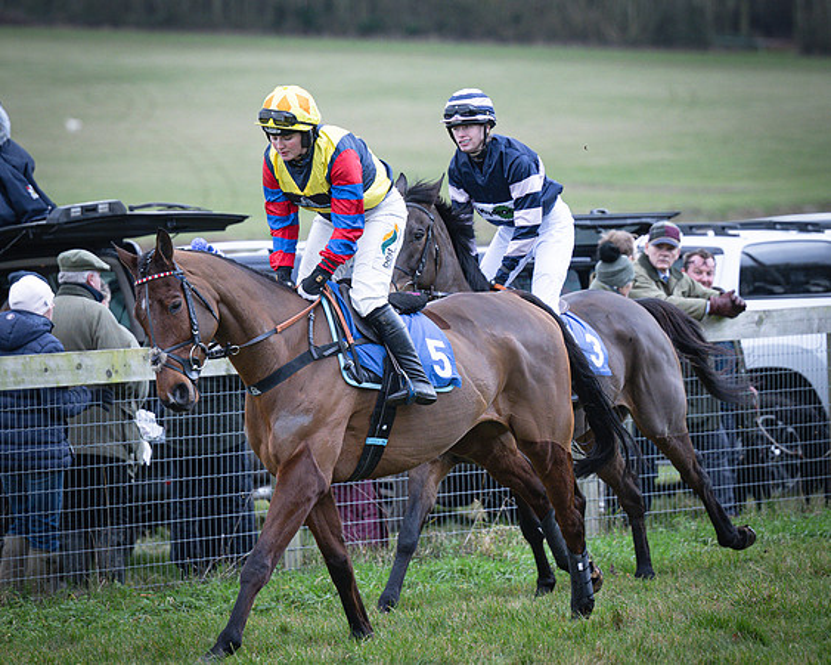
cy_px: 275
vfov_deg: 5.8
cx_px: 364
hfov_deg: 7.2
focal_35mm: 267
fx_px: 6568
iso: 800
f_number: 2.8
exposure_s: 1/1000
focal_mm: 135
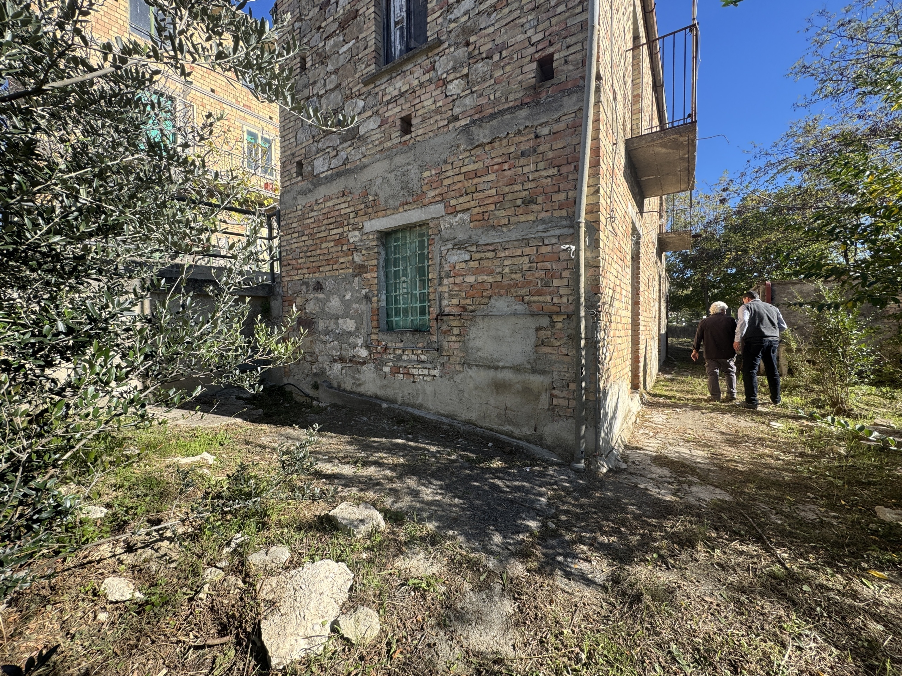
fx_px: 365
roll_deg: +0.7
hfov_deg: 102.1
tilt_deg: -1.4
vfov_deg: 85.7
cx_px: 451
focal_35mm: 14
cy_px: 338
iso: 40
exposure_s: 1/473
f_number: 2.2
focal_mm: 2.22
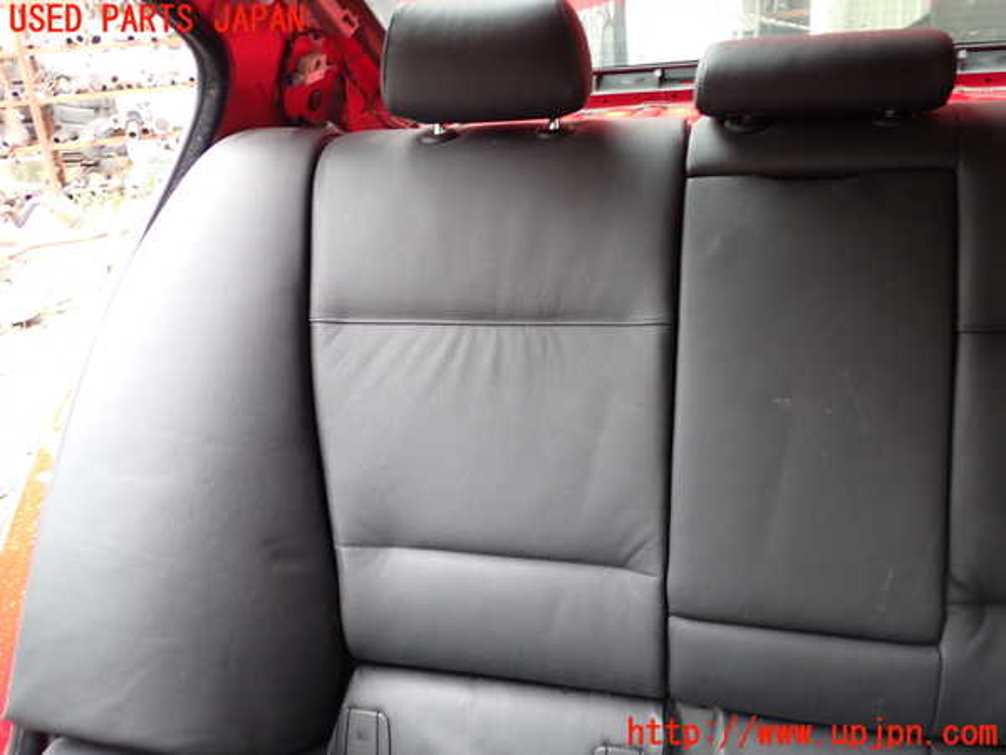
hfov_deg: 60.0
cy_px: 378
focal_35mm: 30
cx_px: 503
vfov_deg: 46.8
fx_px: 872
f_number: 2.3
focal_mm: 5.4
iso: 200
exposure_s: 1/50
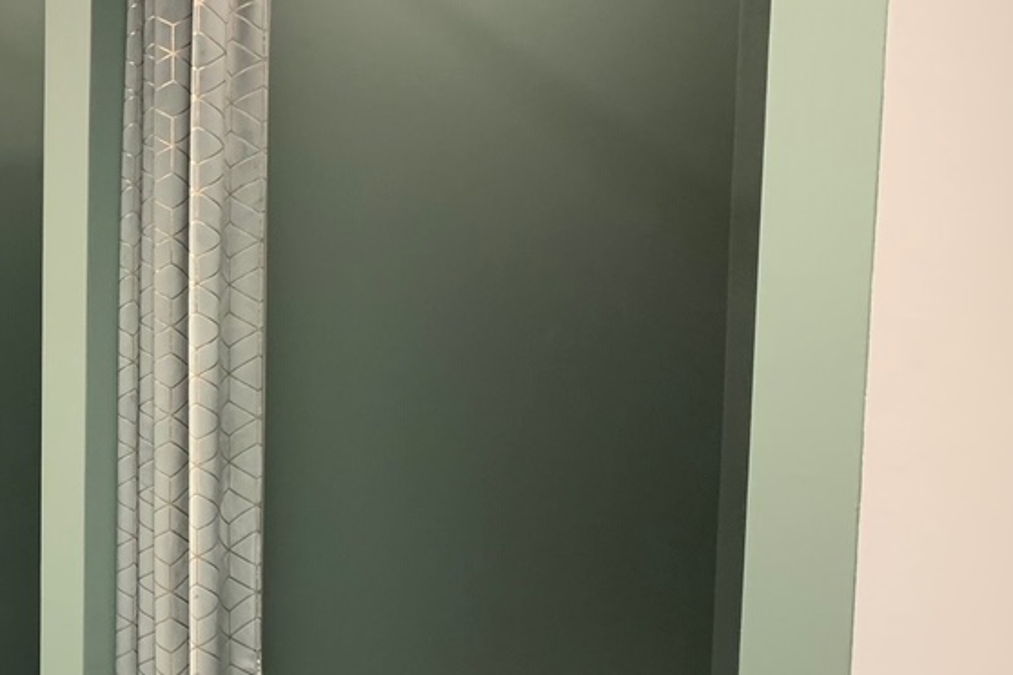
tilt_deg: -2.6
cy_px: 428
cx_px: -71
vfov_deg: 21.9
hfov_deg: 29.5
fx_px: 1744
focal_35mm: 62
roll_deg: -0.3
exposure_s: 1/50
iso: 200
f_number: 1.8
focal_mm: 4.25
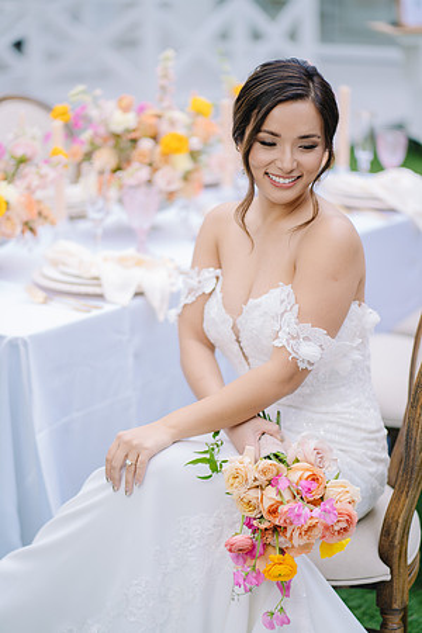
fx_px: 1494
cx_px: 211
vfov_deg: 23.9
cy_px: 316
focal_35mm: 85
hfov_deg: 16.1
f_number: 2
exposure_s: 1/160
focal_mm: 85
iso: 50
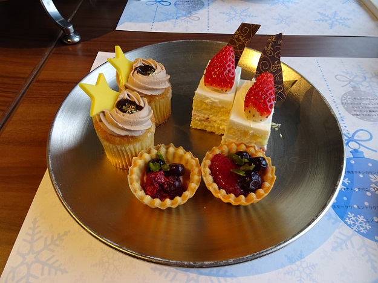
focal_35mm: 24
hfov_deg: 71.6
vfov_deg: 56.8
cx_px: 189
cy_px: 142
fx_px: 262
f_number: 3.5
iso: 80
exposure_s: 1/30
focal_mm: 4.1
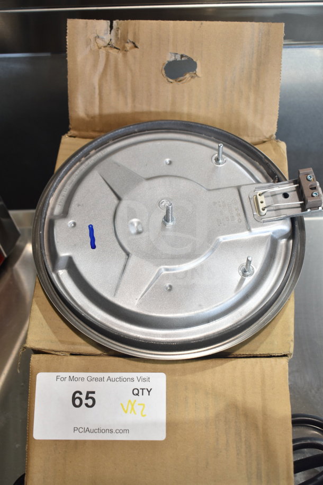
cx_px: 162
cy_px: 242
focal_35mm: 46
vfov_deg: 42.3
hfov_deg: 28.9
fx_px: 626
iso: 400
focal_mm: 31
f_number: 4.2
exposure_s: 1/50
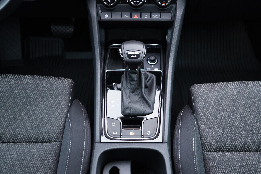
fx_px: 261
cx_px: 130
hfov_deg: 53.1
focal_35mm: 36
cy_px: 87
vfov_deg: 36.9
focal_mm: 24
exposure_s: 1/40
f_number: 2.8
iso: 500
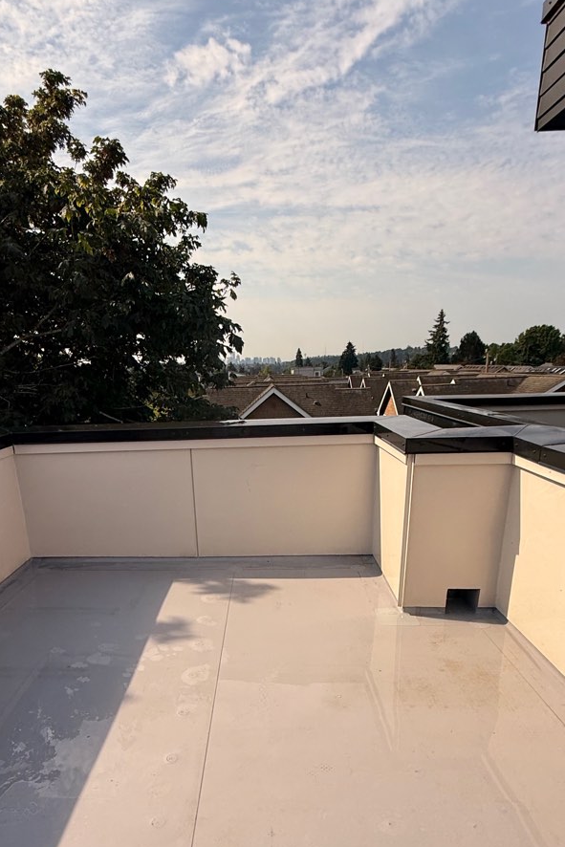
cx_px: 241
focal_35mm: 23
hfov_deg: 54.9
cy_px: 550
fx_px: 541
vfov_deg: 74.2
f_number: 2.2
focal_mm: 2.22
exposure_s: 1/1001
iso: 20
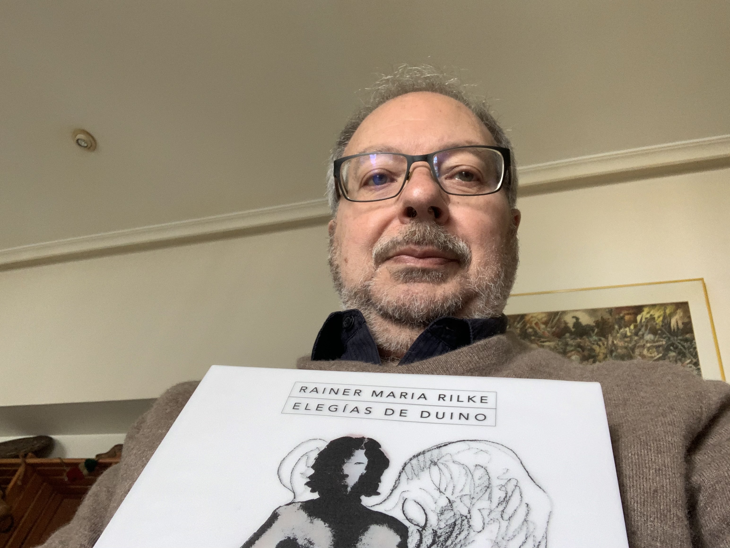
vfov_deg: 44.2
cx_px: 365
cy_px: 274
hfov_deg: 56.8
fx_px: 675
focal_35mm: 32
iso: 125
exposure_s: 1/60
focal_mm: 2.87
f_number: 2.2
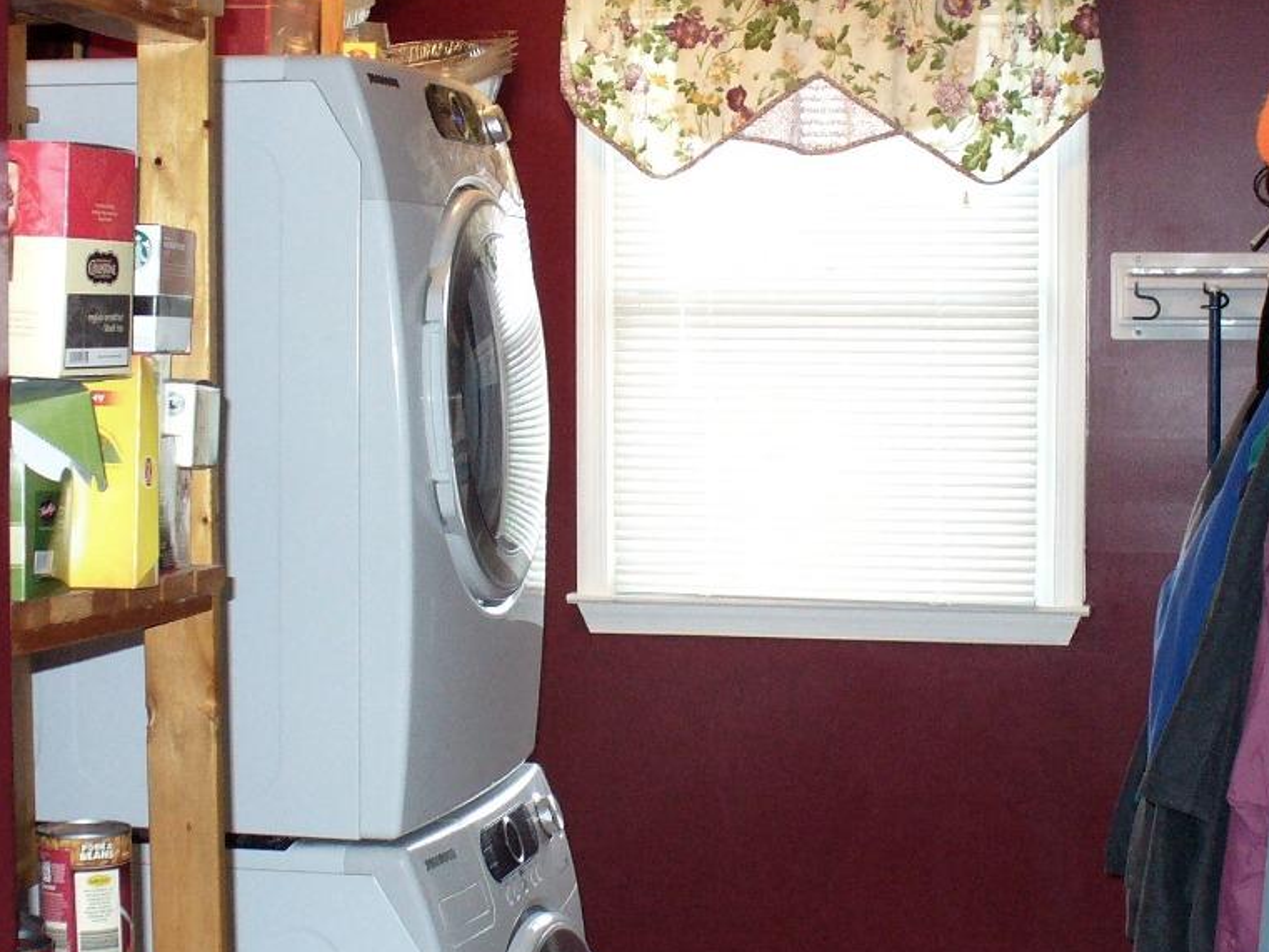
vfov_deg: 21.0
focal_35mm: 70
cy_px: 484
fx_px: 2567
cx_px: 692
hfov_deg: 27.8
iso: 200
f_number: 2.8
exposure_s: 1/30
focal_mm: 6.1
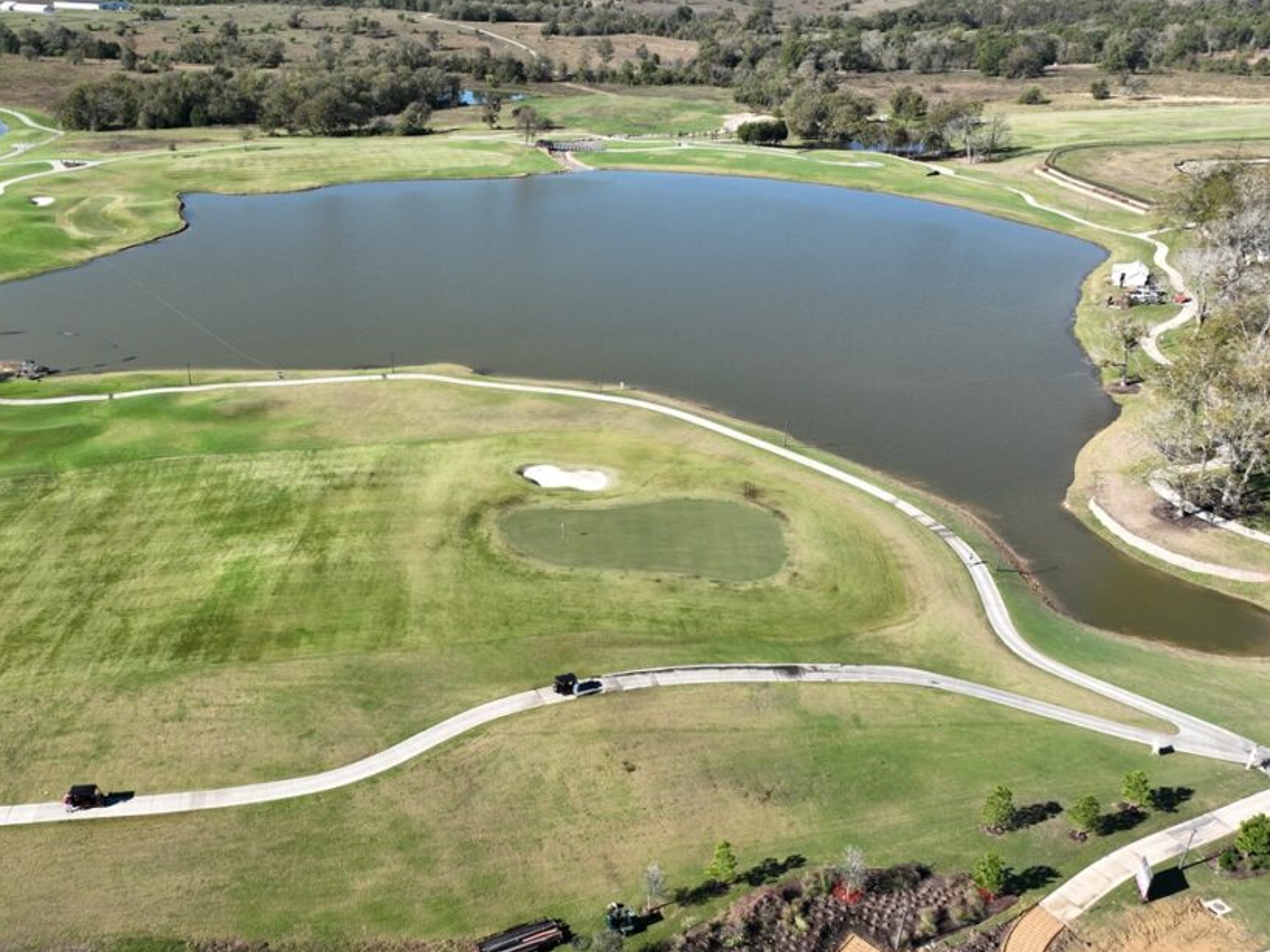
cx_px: 498
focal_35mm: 30
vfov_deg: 46.8
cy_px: 509
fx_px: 1100
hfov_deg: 59.4
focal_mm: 12.29
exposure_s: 1/1000
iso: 100
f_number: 2.8
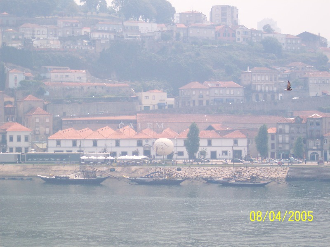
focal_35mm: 101
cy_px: 124
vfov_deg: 14.6
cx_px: 165
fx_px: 963
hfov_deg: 19.4
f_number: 4.8
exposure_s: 1/700
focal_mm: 21.3
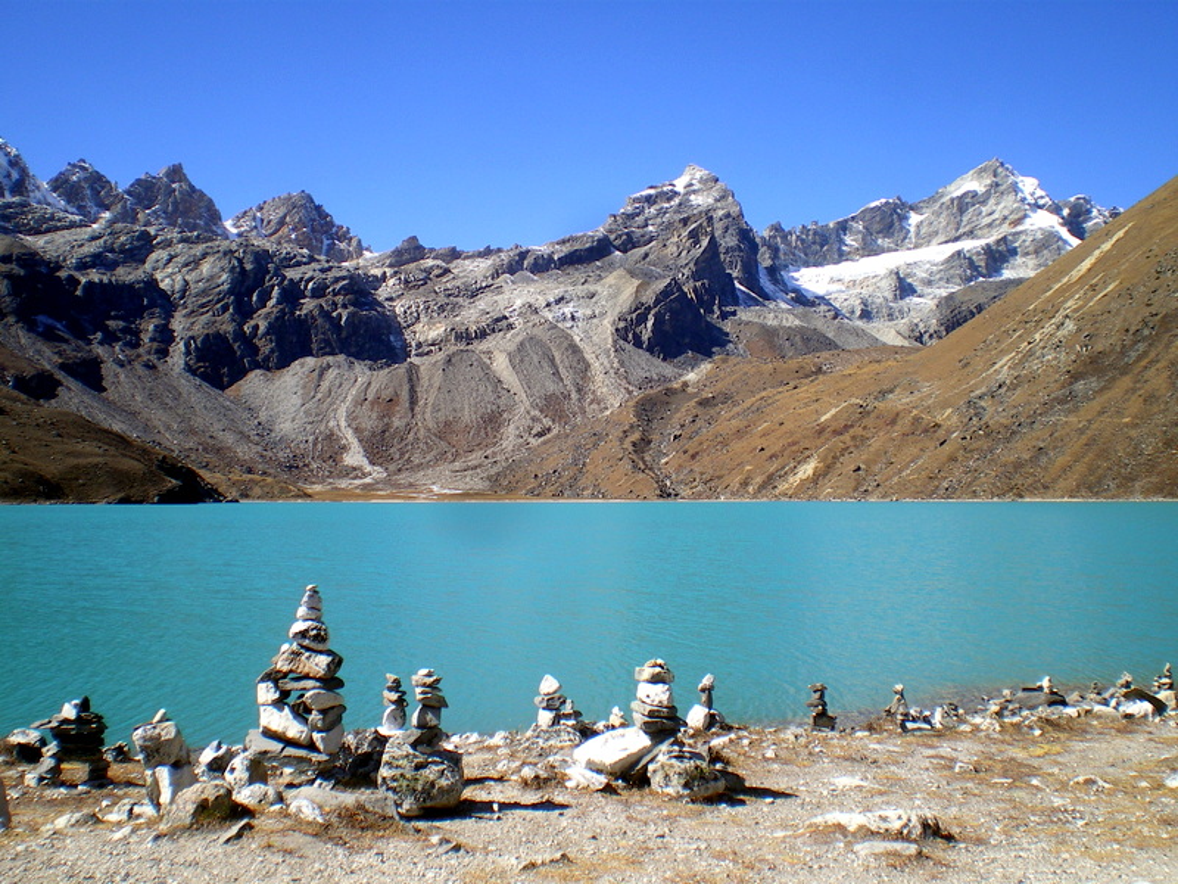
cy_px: 442
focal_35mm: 38
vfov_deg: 37.7
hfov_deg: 49.0
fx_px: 1293
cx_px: 589
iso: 64
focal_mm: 6.3
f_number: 4.6
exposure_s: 1/250
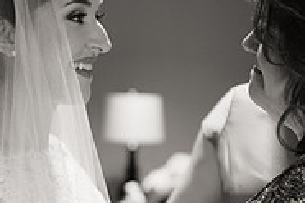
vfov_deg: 12.5
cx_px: 149
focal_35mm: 109
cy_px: 174
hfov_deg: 18.8
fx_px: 923
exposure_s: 1/125
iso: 1250
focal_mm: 35
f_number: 2
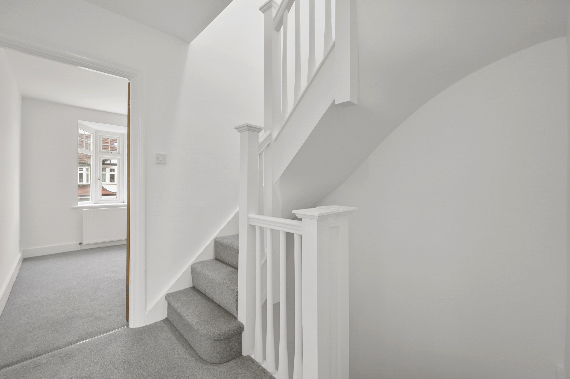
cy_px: 188
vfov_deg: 77.2
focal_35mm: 15
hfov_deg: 100.4
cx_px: 282
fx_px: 237
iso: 200
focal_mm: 14
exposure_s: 1/1.67
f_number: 16
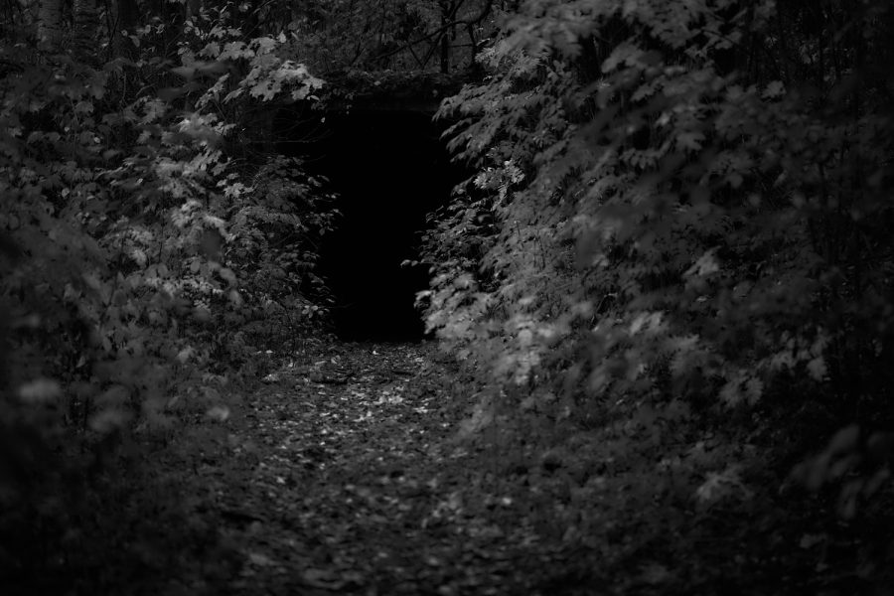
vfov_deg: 16.1
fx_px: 2111
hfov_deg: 23.9
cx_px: 447
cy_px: 298
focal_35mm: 85
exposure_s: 1/15
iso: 200
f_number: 1.8
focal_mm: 85
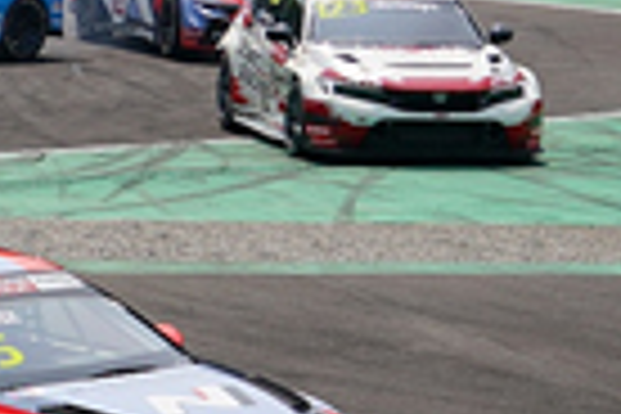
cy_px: -178
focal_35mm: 361
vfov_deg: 3.8
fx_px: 6227
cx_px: -508
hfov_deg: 5.6
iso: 200
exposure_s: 1/1250
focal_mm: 78
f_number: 6.3
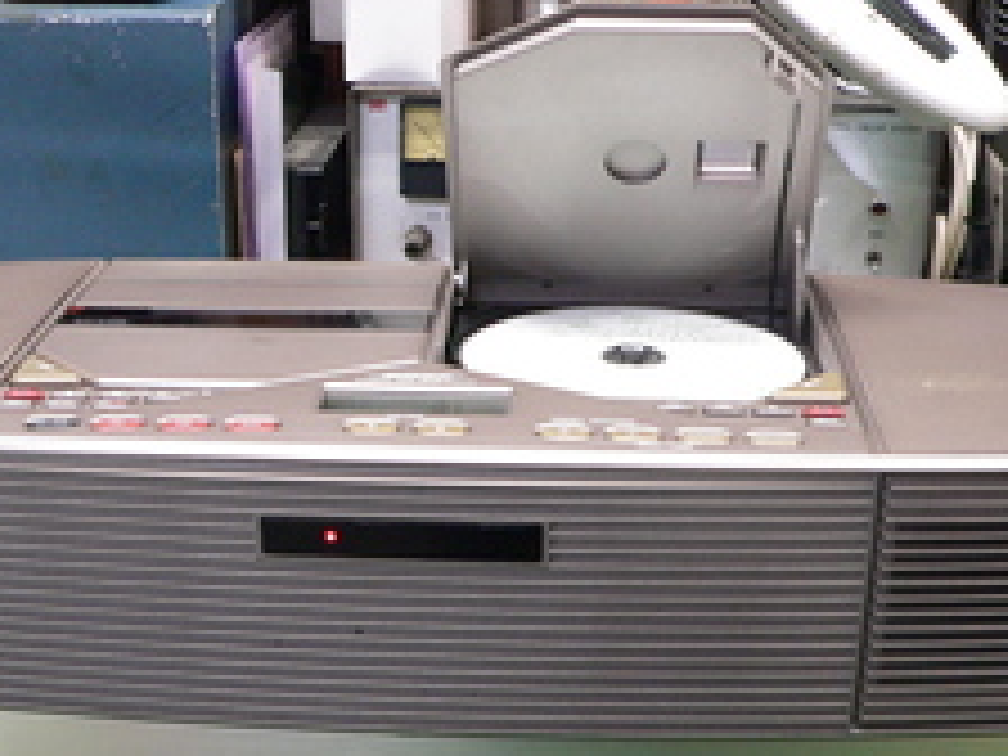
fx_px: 1776
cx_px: 432
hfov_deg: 31.6
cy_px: 614
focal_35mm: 61
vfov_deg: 23.6
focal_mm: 6
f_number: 2.8
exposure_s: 1/10
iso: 200
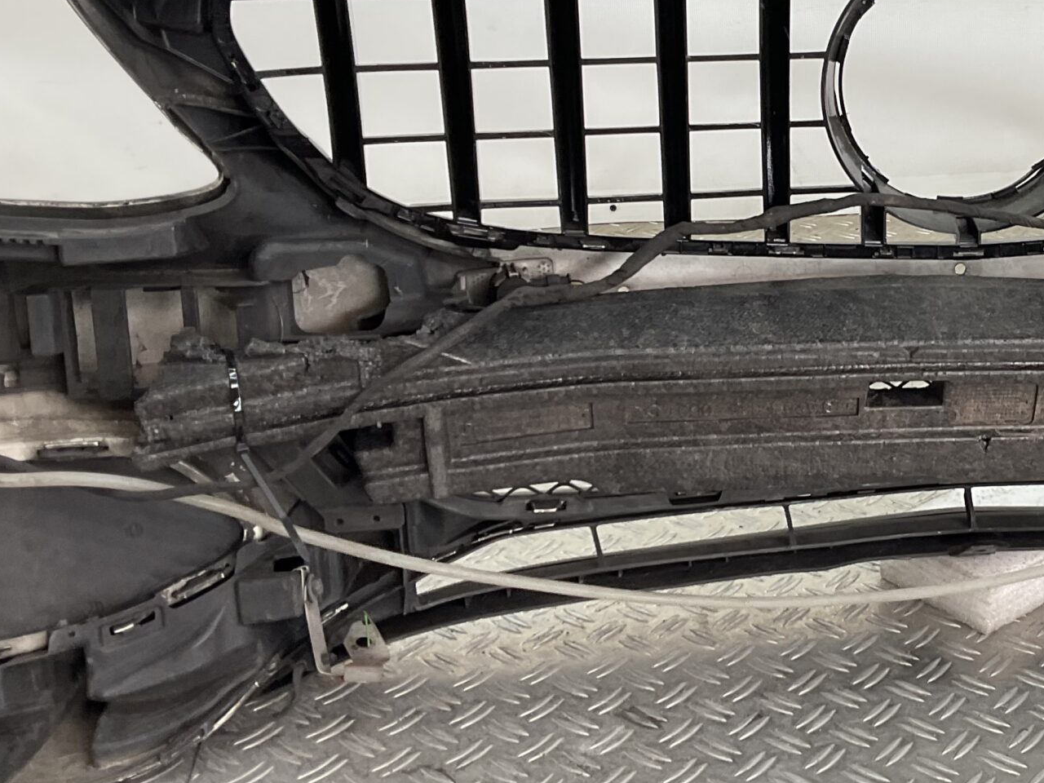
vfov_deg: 25.2
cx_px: 896
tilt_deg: -20.1
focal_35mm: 58
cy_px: 308
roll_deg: -2.7
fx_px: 1749
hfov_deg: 32.0
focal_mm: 3
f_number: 1.8
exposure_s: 1/120
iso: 32
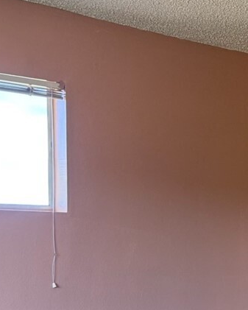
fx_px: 816
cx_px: 272
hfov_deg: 16.7
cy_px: 270
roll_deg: +0.3
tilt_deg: -2.0
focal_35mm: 89
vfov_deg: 21.1
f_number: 1.78
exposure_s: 1/125
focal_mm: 6.76
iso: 200
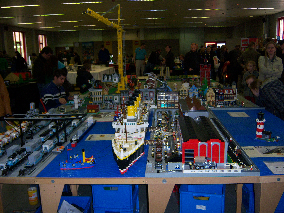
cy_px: 109
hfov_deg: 50.1
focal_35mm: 37
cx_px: 145
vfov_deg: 38.7
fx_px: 304
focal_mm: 7.5
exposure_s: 1/60
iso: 160
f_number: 2.8
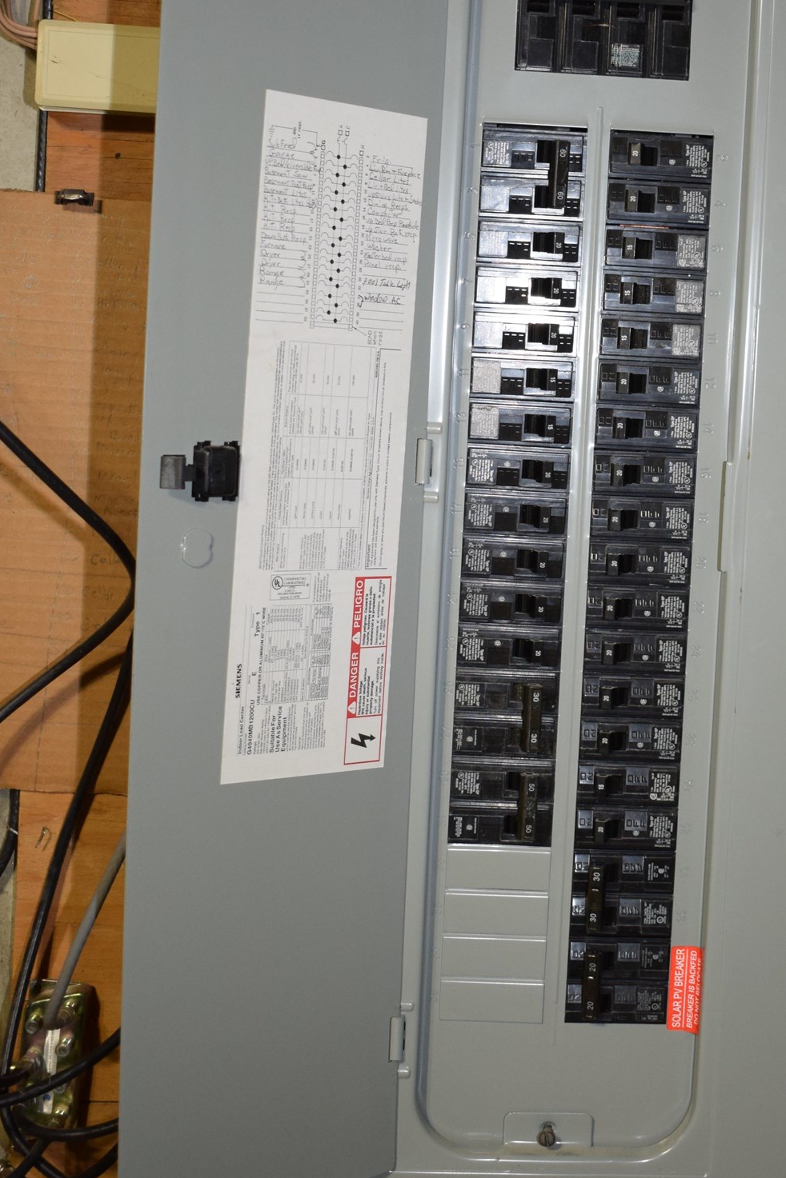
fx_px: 1998
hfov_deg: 22.2
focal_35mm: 61
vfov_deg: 32.6
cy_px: 390
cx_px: 522
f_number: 4
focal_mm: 26
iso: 800
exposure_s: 1/60
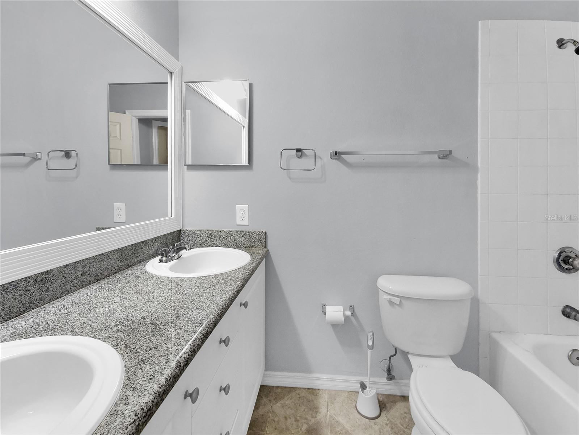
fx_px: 217
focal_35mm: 13
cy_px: 218
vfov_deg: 89.9
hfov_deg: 106.2
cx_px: 290
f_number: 2.2
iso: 160
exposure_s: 1/60
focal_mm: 2.2
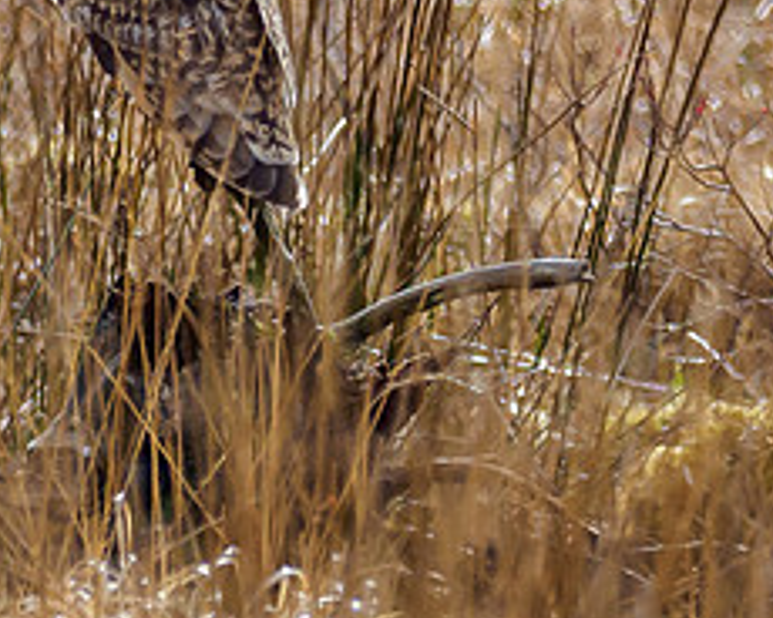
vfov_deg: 0.5
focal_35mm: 2909
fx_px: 66552
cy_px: -225
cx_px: 189
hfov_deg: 0.7
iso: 400
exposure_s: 1/2000
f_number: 4.5
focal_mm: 300
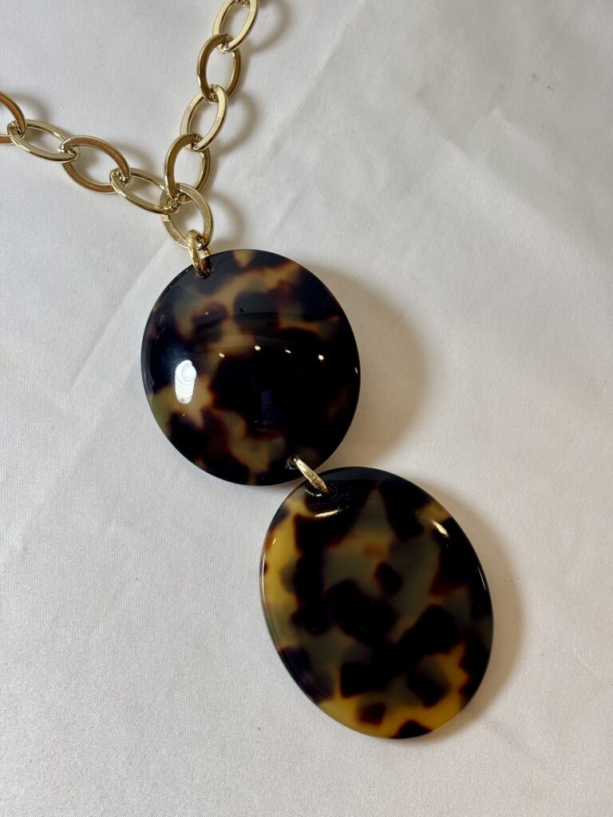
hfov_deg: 28.0
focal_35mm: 52
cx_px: 306
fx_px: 1228
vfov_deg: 36.8
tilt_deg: -75.3
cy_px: 408
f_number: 1.6
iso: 32
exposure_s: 1/163
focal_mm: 5.96
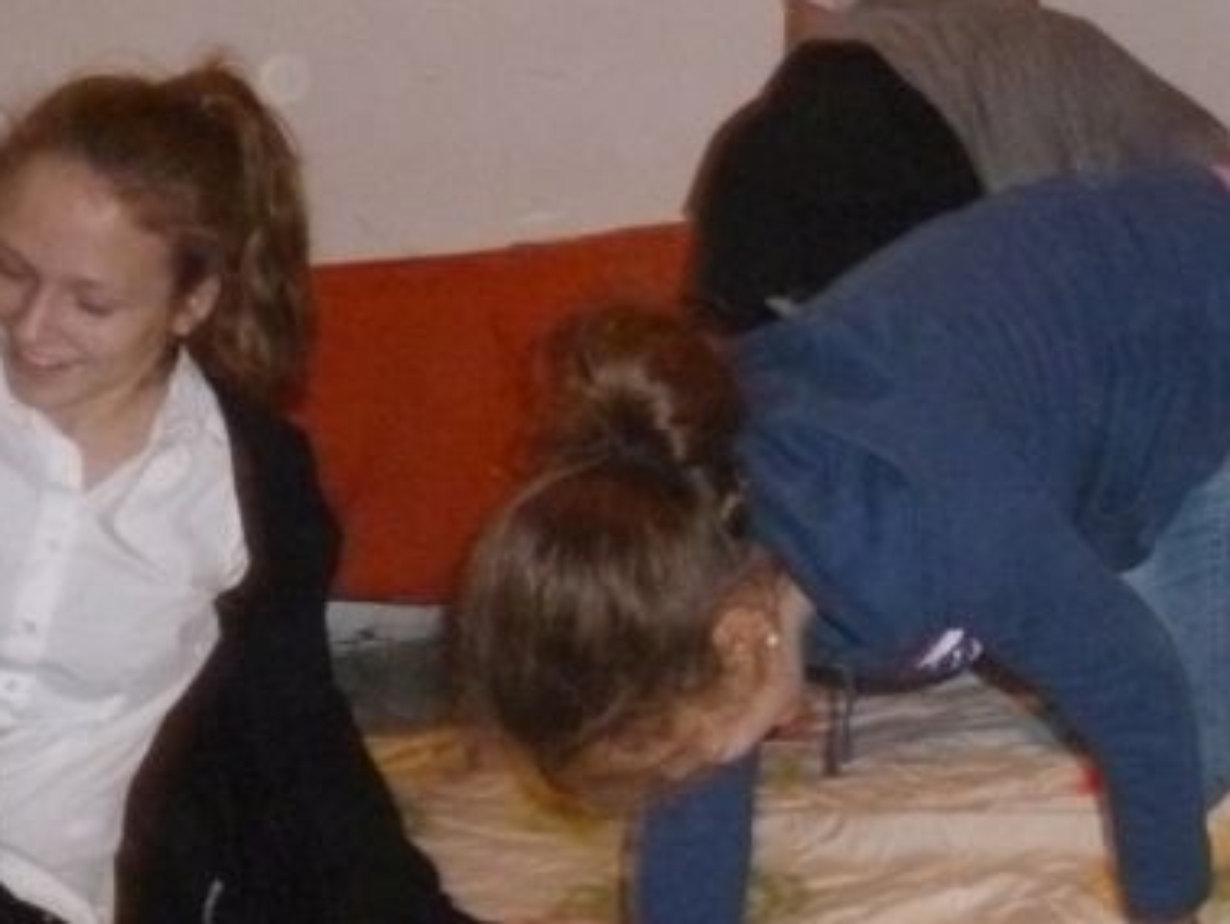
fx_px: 2631
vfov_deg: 19.9
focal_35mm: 74
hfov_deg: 25.7
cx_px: 1038
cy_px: 582
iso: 500
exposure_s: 1/15
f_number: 3.1
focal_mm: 5
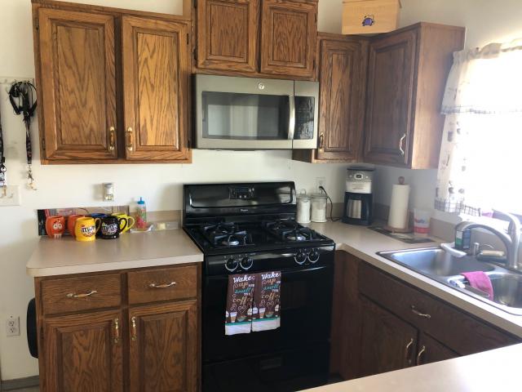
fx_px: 422
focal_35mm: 28
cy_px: 196
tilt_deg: -6.9
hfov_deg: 63.4
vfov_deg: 49.7
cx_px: 261
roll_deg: -0.4
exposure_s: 1/15
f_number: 1.8
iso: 50
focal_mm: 3.99
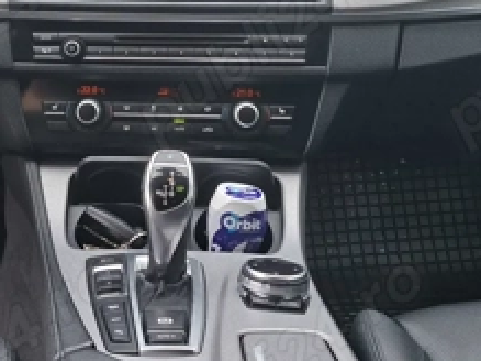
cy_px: 55
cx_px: 125
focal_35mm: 63
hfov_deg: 30.3
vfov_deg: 22.8
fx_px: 875
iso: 50
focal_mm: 5.54
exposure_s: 1/194
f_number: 1.8
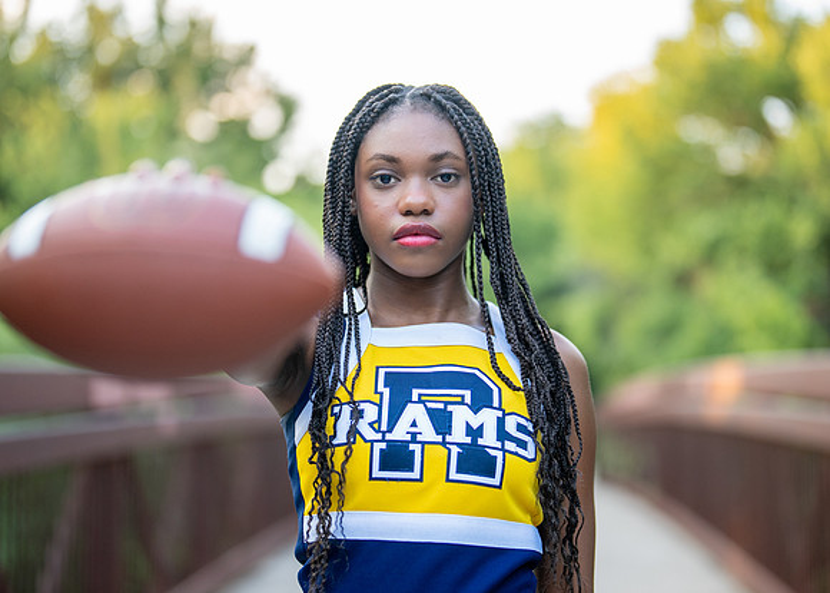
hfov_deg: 29.7
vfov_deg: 21.4
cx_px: 428
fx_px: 1567
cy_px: 291
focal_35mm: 67
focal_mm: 50
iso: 320
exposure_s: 1/500
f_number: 1.2
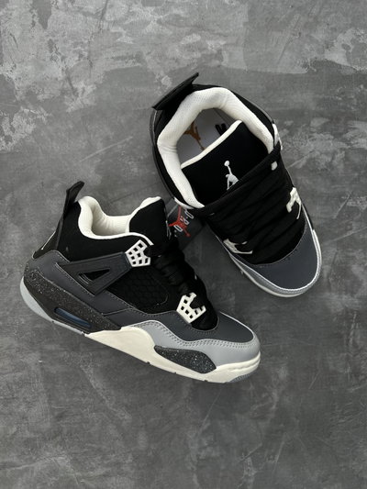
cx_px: 184
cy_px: 244
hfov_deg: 53.1
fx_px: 367
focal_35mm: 26
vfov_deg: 67.3
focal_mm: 5.7
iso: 50
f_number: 1.5
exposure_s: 1/461
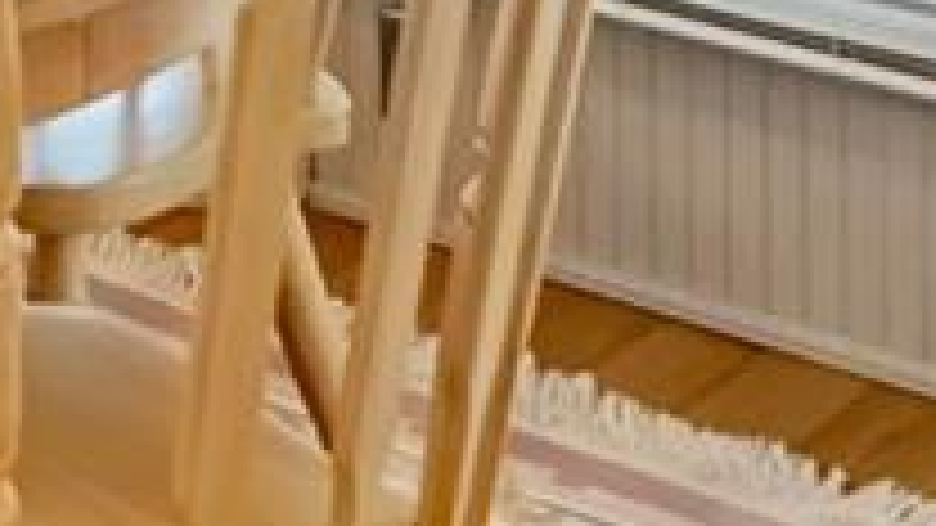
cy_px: -1034
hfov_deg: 18.3
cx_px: -86
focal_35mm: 113
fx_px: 2805
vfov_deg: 8.9
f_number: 4
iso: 1600
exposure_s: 1/2000
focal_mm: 14
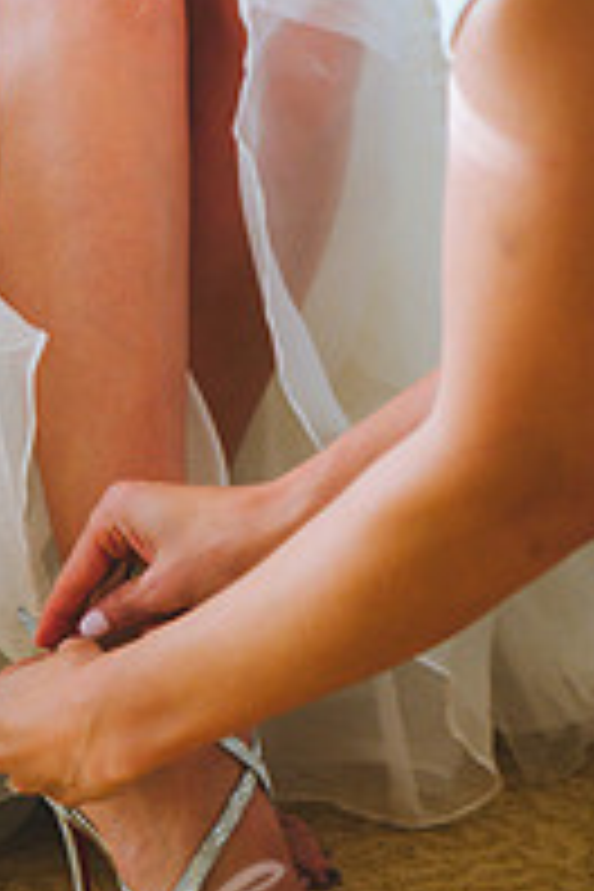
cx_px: 151
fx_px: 2920
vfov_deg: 17.2
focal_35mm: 118
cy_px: 166
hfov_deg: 11.6
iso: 640
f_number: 2.8
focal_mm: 52
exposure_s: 1/800
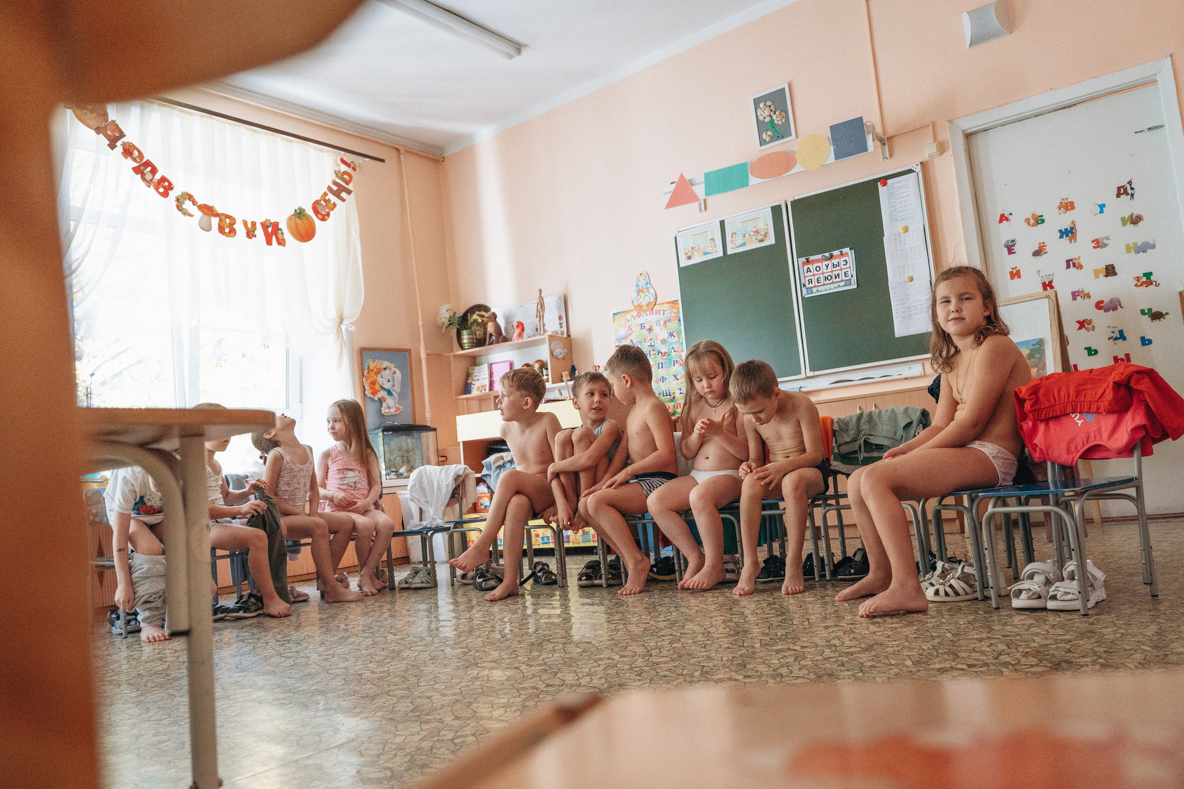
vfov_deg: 46.4
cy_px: 394
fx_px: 921
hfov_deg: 65.5
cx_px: 592
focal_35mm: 28
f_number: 4.5
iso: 2500
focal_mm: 28
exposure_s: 1/320
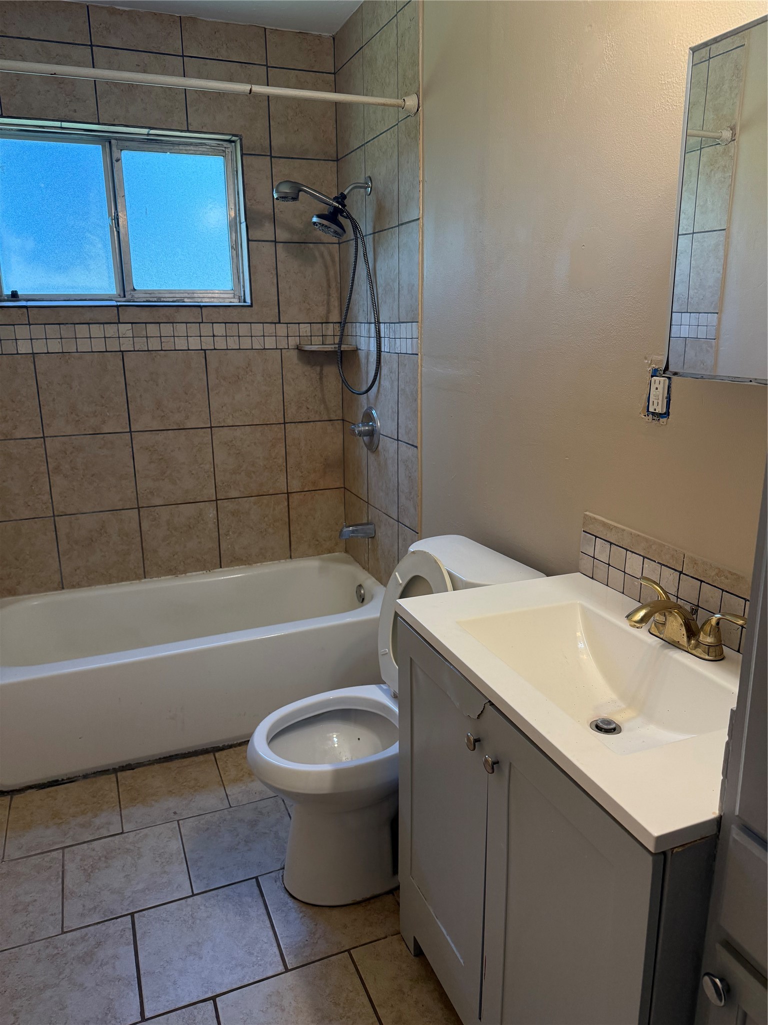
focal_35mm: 24
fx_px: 710
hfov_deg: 56.8
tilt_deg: -14.4
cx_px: 384
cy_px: 512
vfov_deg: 71.6
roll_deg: -0.4
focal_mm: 6.76
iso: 200
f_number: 1.78
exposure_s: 1/189
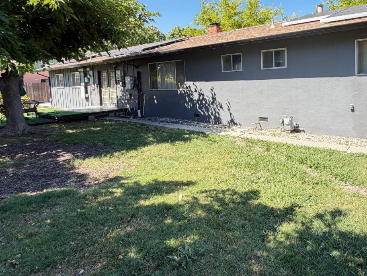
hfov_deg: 69.6
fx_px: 244
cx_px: 270
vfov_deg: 57.8
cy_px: 96
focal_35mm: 23
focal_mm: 2.22
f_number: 2.2
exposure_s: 1/175
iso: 50
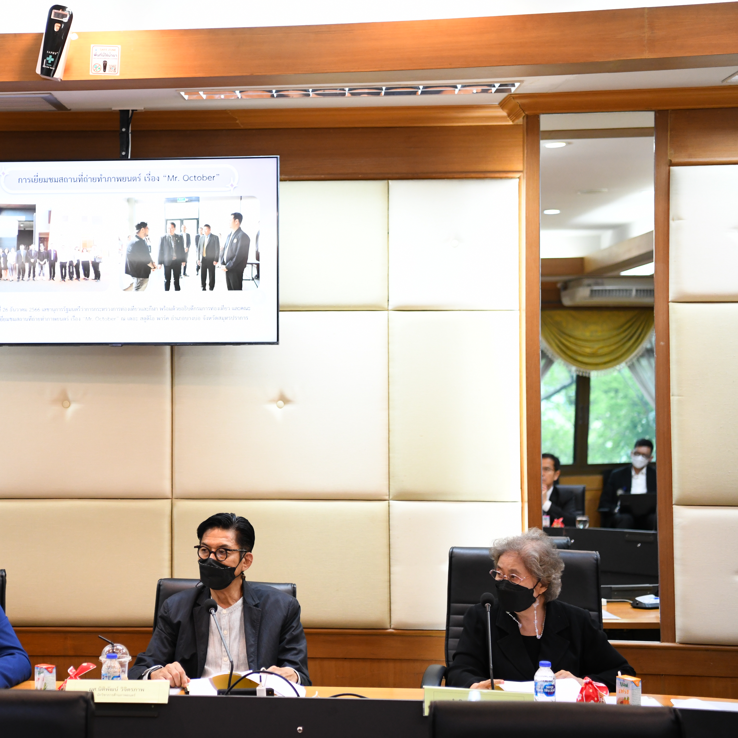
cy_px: 371
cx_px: 187
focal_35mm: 67
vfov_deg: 25.7
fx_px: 1616
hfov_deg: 25.4
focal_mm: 52
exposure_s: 1/160
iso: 1600
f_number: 2.8
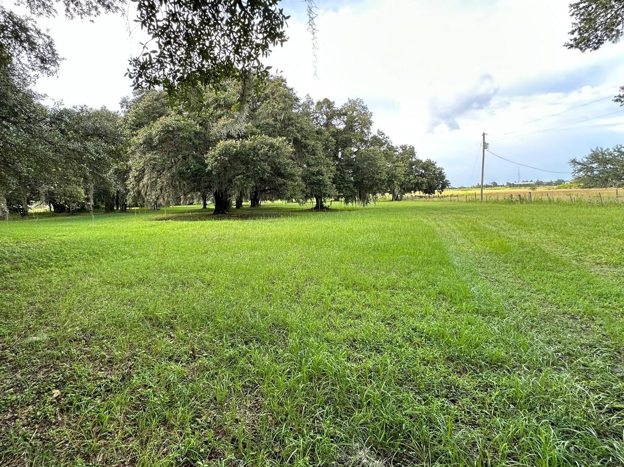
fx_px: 306
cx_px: 253
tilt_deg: -0.9
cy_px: 201
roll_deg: +1.5
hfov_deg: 90.0
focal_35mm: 17
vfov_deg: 74.3
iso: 40
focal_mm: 2.22
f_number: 2.2
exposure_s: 1/160
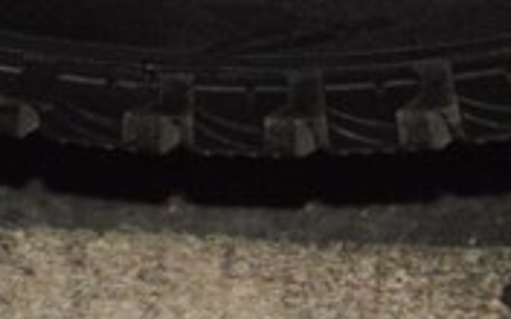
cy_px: -637
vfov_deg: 2.7
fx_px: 6810
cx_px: 116
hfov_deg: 4.3
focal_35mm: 489
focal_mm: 55
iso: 3200
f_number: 5.6
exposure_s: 1/60
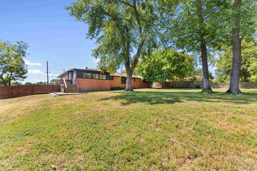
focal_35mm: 15
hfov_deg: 100.4
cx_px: 128
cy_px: 86
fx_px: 107
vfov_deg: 77.3
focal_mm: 10
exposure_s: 1/100
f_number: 8
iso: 320
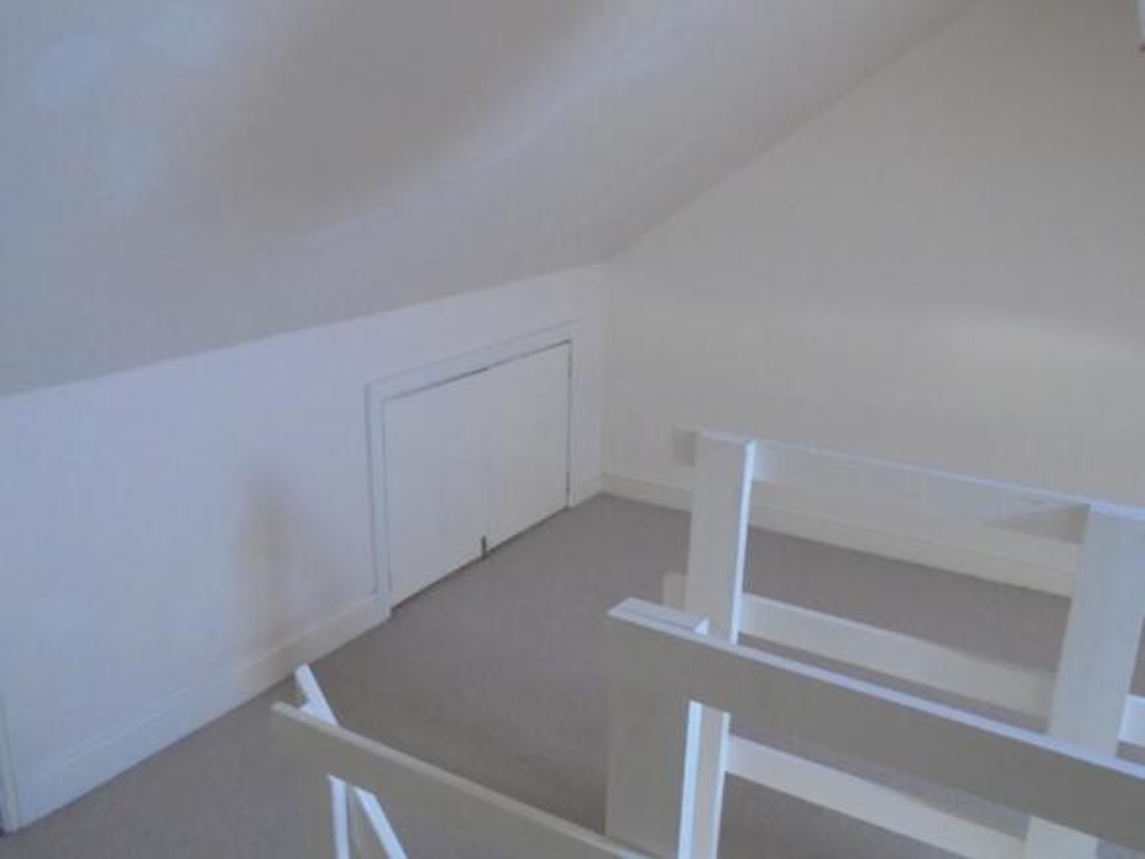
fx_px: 959
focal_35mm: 29
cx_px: 572
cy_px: 430
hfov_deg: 61.7
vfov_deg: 48.2
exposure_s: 1/10
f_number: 3.7
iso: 400
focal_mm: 5.3
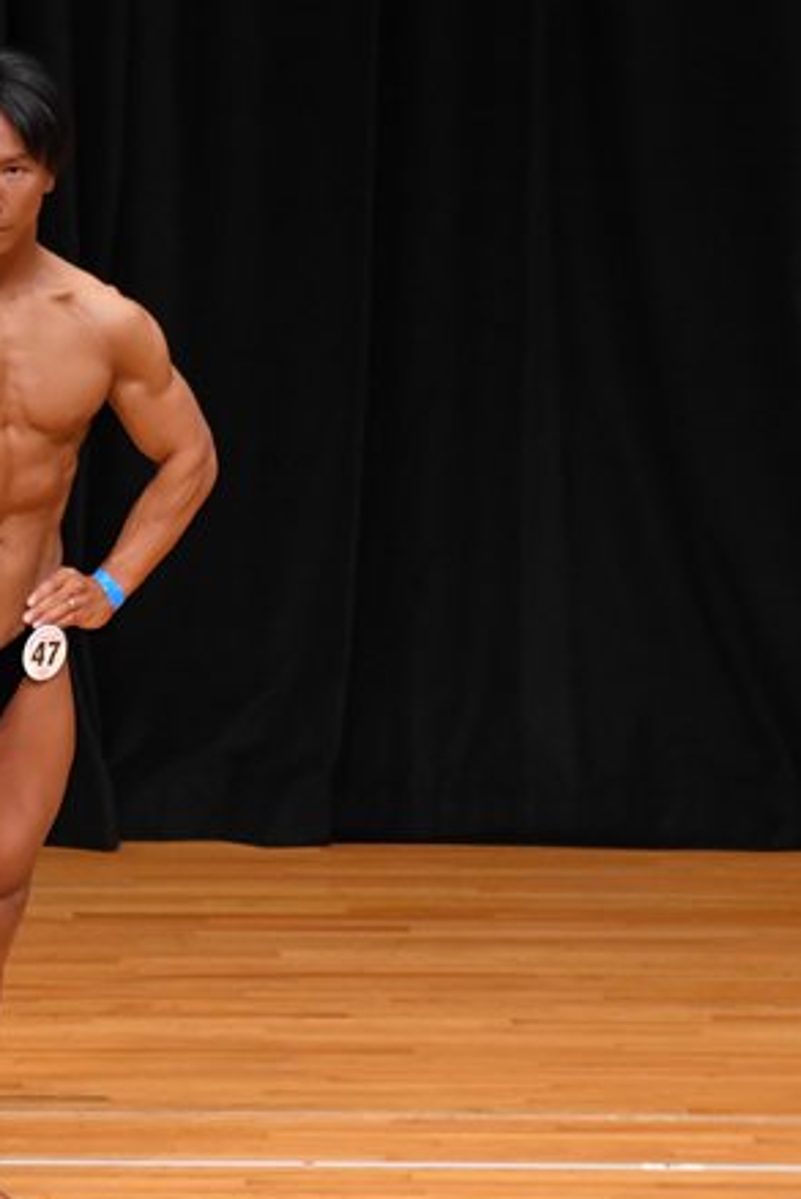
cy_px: 634
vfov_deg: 4.1
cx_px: -42
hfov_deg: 2.7
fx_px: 16773
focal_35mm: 503
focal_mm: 190
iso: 3200
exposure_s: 1/400
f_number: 5.6
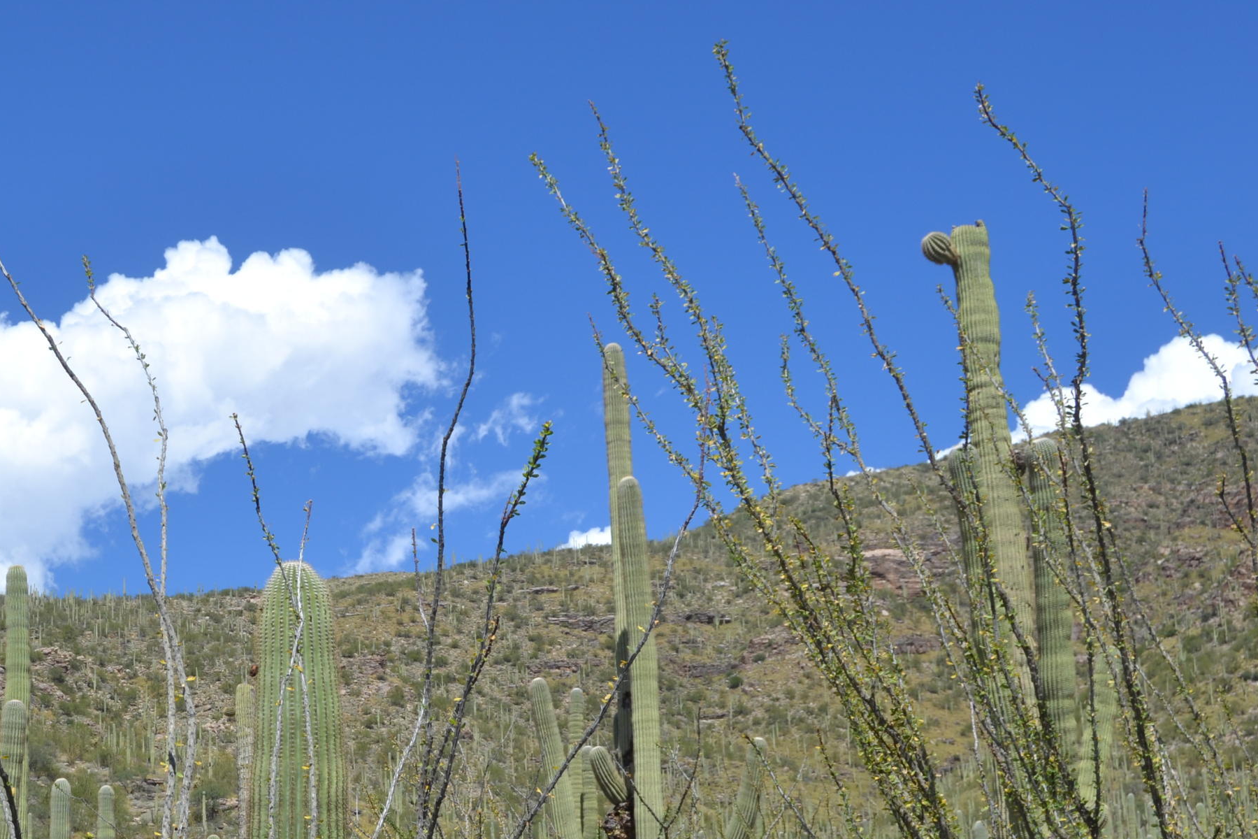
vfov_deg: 19.3
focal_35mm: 70
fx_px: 2446
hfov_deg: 28.1
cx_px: 217
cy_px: 659
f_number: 9
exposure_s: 1/320
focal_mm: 28
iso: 100
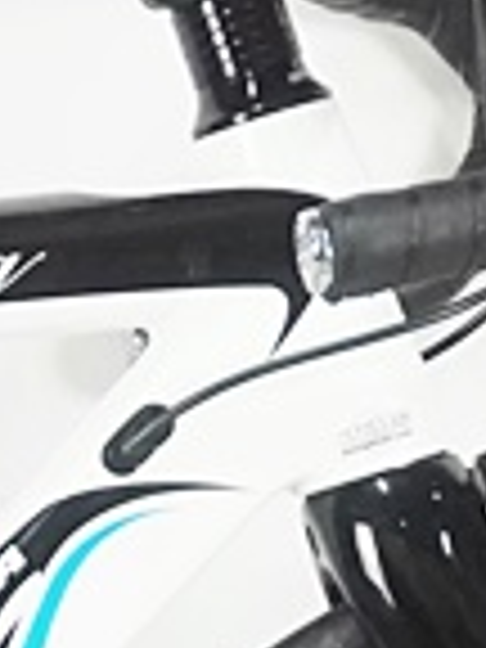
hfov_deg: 3.2
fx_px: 8555
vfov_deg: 4.3
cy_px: 882
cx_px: -688
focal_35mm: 457
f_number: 6.3
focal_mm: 38
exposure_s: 1/60
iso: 1600
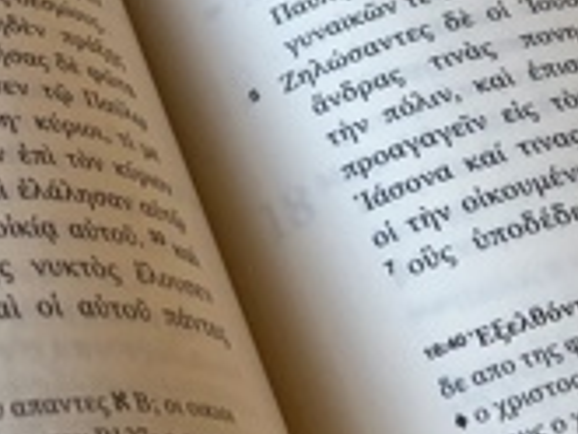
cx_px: -91
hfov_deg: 18.4
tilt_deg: -49.3
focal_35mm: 102
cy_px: 18
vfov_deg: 14.3
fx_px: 1704
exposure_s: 1/120
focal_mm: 4
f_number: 1.8
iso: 64
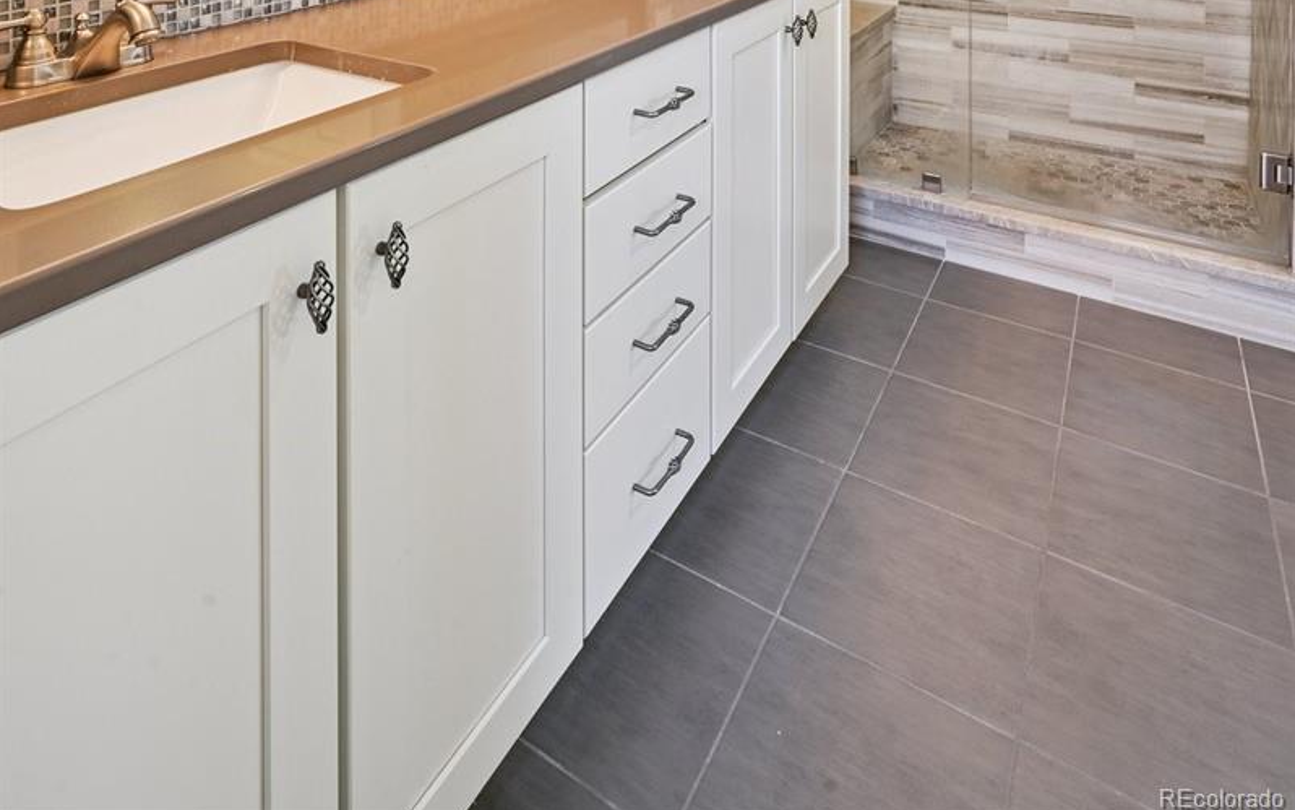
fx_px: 839
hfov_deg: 75.3
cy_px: -156
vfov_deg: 38.5
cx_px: 648
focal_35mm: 24
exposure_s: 1/3.33
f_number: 10
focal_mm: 15.5
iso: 400
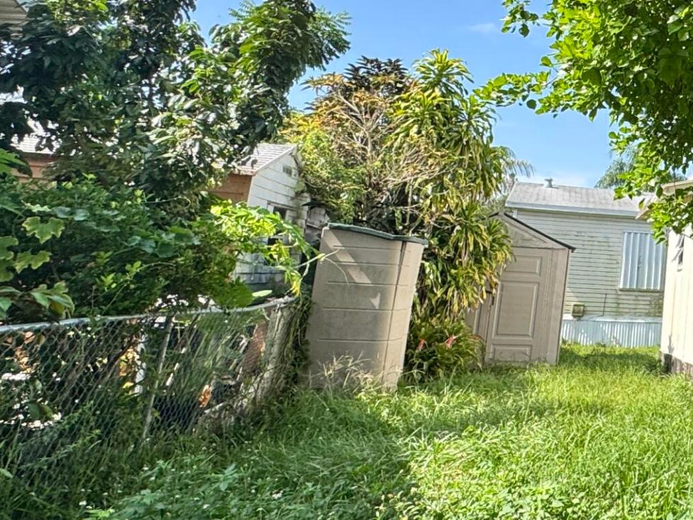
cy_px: 119
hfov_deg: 36.8
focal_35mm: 41
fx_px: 821
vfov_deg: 34.3
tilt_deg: +13.5
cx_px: 802
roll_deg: -2.6
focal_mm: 2.22
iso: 50
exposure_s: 1/615
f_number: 2.2
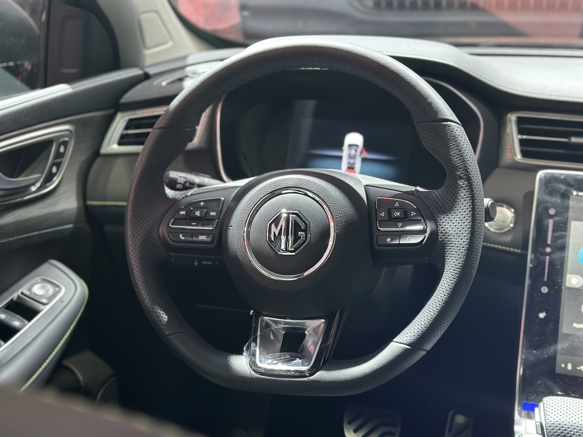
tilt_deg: -20.6
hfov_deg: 39.7
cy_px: 218
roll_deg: -1.2
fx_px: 808
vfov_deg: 30.3
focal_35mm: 48
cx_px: 292
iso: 400
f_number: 1.78
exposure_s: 1/45
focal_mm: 6.86
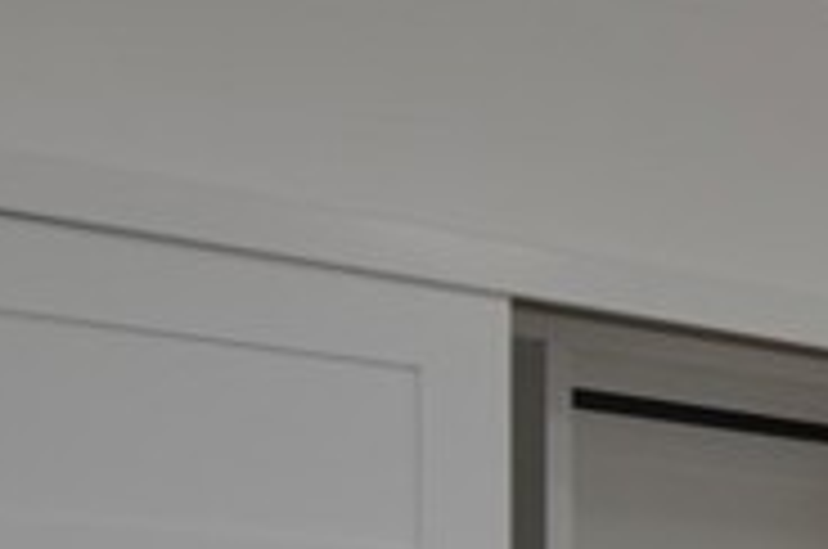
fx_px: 2107
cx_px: 1494
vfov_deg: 13.3
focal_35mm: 92
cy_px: 1012
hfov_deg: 17.8
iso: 400
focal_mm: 11
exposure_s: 1/100
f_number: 5
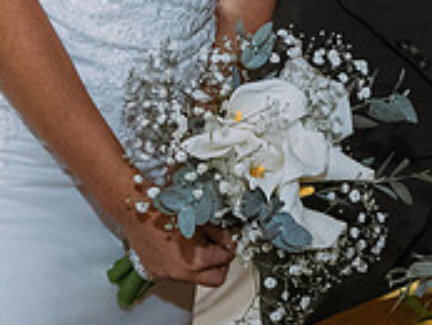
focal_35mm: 135
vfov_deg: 10.4
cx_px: 345
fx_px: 1686
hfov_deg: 14.5
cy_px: -246
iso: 2500
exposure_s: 1/160
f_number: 2.8
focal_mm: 15
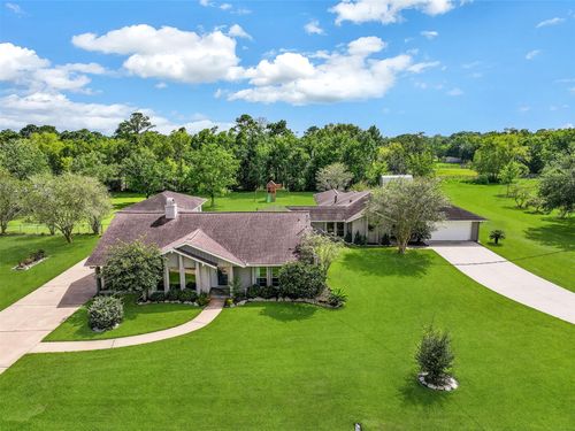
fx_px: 399
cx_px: 288
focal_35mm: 24
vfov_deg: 56.8
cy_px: 216
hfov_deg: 71.6
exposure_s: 1/100
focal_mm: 12.29
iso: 100
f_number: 4
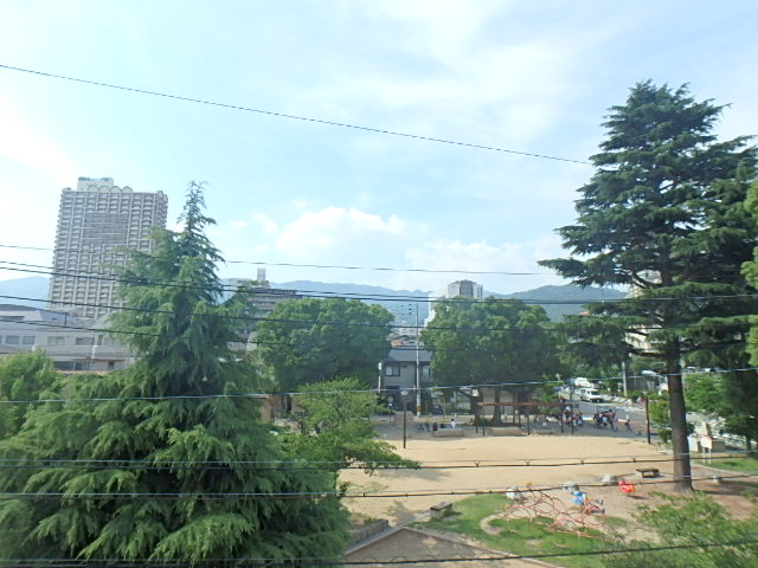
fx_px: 460
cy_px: 284
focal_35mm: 21
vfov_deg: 63.4
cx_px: 379
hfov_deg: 79.0
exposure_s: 1/320
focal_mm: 3.7
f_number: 6
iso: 125
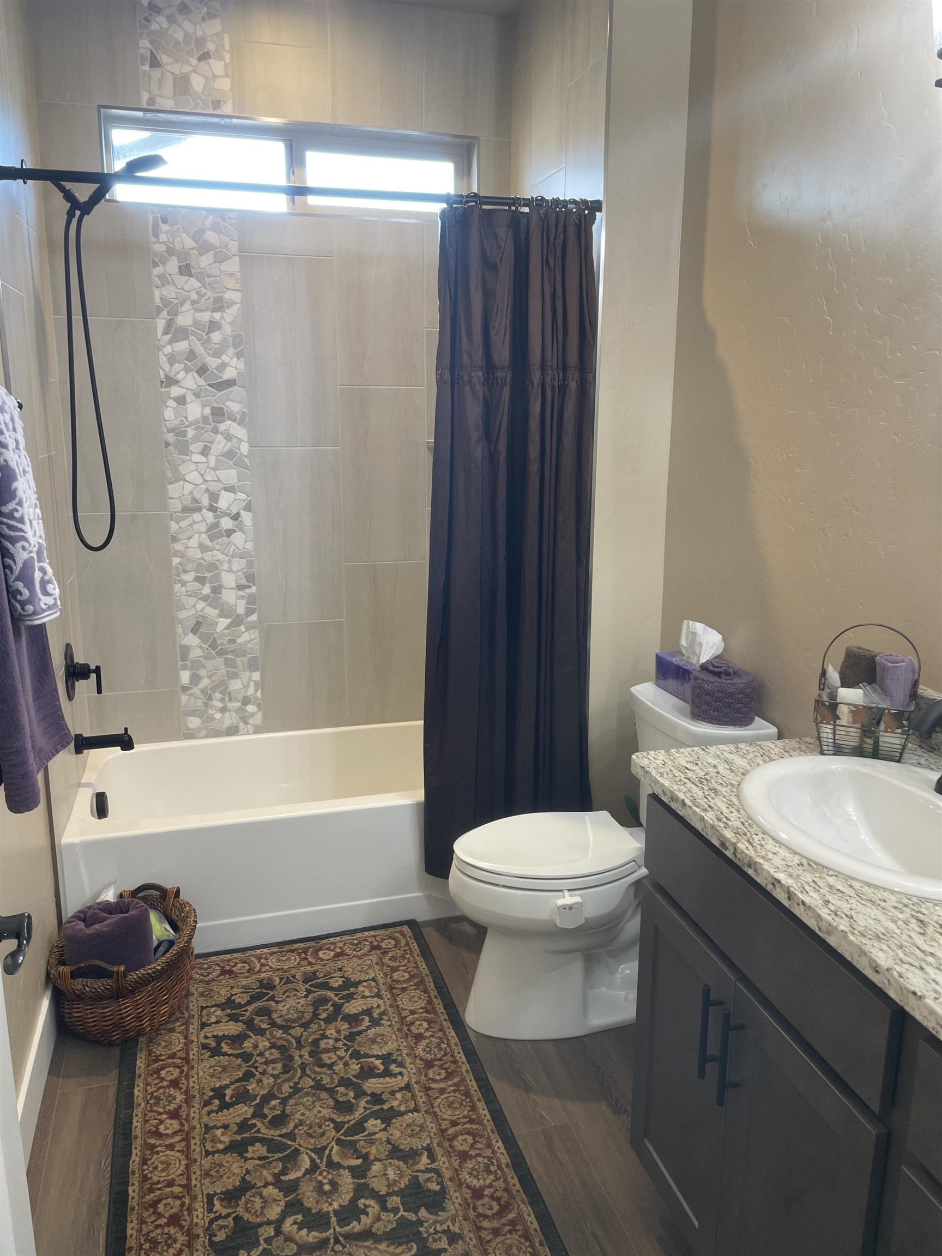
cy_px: 628
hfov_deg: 53.1
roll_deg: +0.4
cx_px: 471
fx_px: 943
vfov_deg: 67.3
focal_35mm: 26
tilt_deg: -12.5
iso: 64
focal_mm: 4.2
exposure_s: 1/60
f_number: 1.6
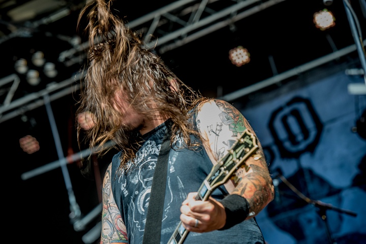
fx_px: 1424
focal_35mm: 140
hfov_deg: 14.6
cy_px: 122
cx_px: 183
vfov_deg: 9.8
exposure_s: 1/100
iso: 50
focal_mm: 140
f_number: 5
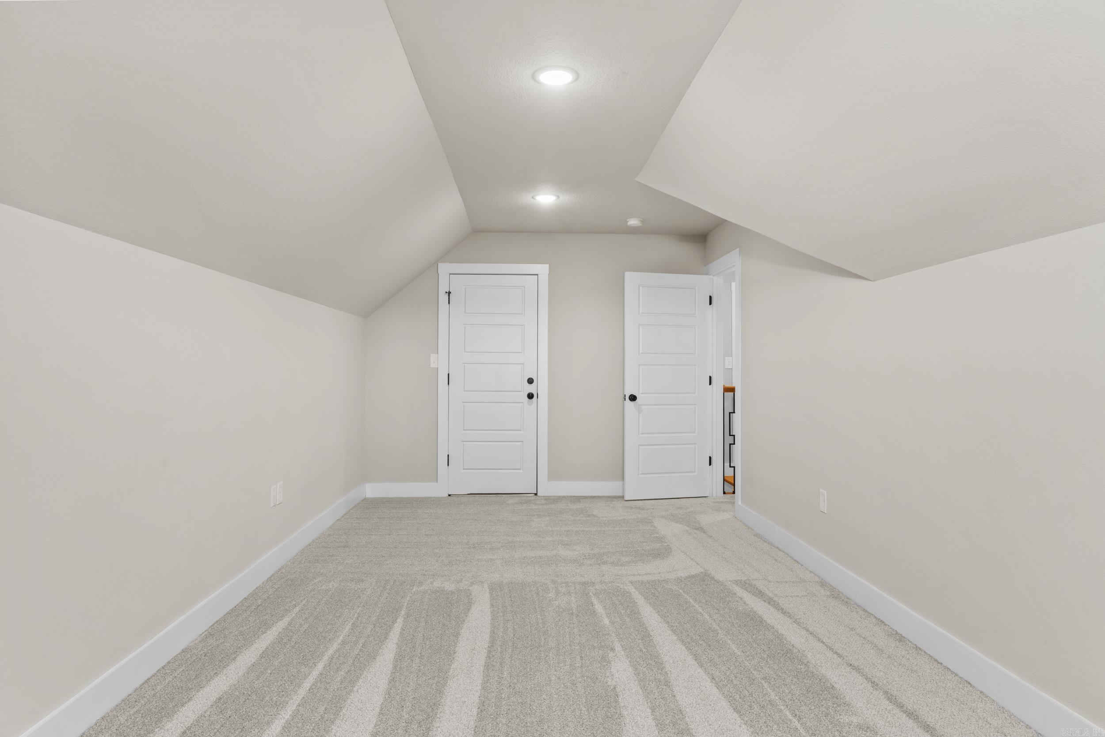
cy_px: 368
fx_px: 649
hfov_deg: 80.8
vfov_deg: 59.1
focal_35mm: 21
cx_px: 552
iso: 200
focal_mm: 14.1
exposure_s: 1
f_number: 9
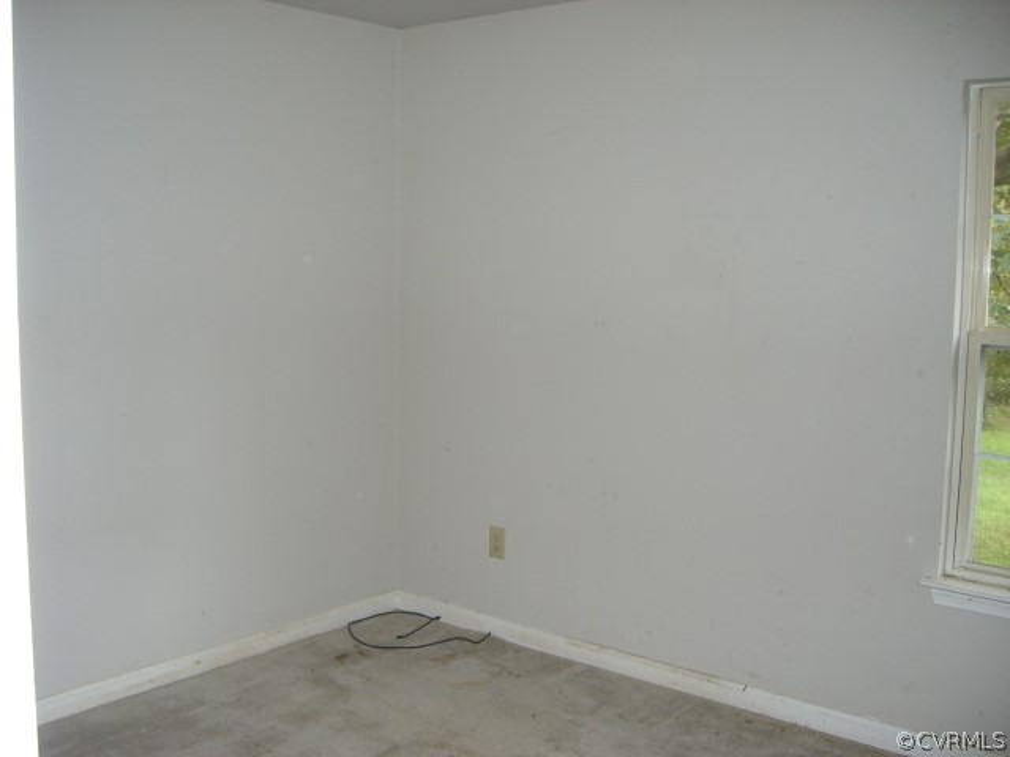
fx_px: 1109
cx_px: 505
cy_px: 378
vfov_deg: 37.7
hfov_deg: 49.0
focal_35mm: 38
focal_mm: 6.2
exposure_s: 1/60
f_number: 2.7
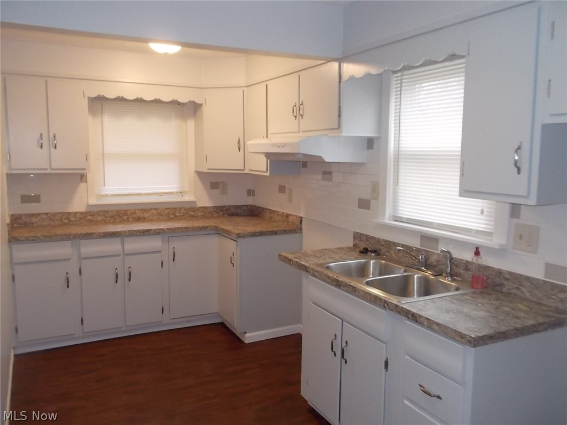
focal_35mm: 29
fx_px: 475
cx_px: 284
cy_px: 212
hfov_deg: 61.7
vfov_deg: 48.2
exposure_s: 1/25
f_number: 3.3
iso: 160
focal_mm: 4.1
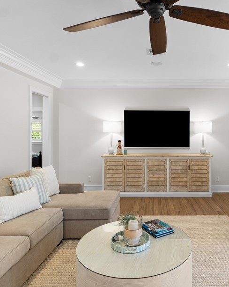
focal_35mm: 25
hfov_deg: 55.3
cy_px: 133
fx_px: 212
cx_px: 157
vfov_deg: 68.0
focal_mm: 10
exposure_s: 1/6
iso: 320
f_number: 9
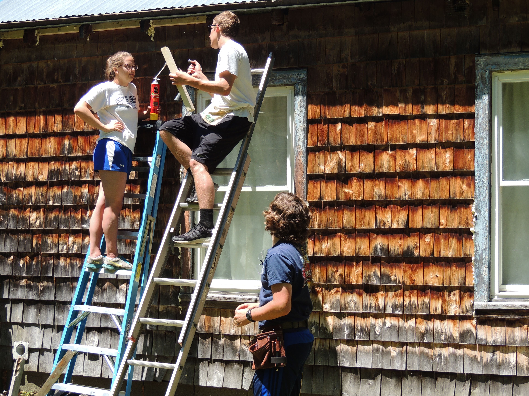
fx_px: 1070
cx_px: 264
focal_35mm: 70
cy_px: 198
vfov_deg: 21.0
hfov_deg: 27.8
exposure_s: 1/400
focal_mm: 12.4
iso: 100
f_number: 3.9
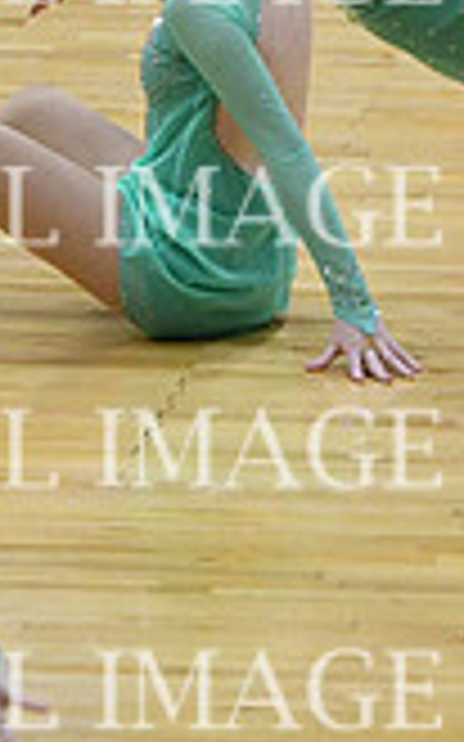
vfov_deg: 3.3
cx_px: 448
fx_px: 13041
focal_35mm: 644
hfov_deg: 2.0
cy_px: 85
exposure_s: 1/500
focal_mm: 120
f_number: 4
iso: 5000
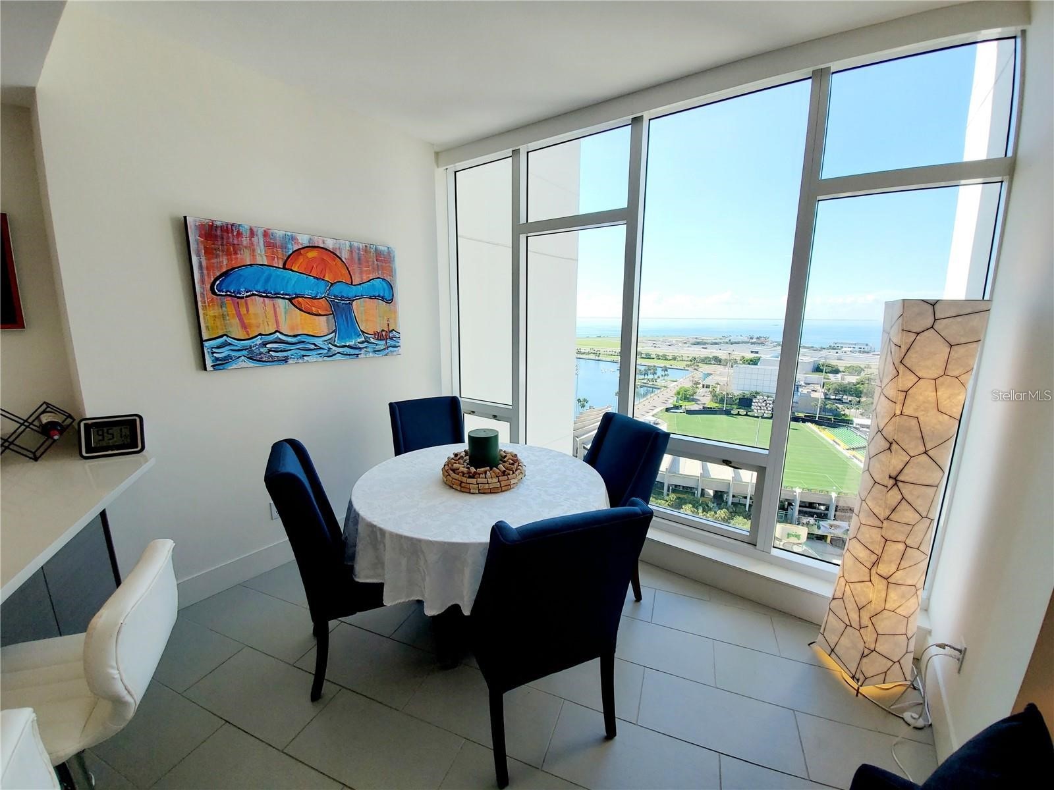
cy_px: 395
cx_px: 527
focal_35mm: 13
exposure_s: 1/385
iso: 50
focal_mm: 1.8
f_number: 2.2
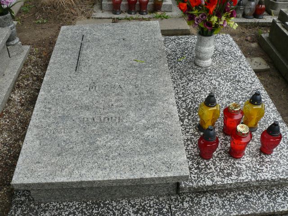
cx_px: 144
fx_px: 291
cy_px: 108
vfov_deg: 40.7
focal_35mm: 35
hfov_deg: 52.6
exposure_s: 1/250
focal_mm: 7.4
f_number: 4
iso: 100
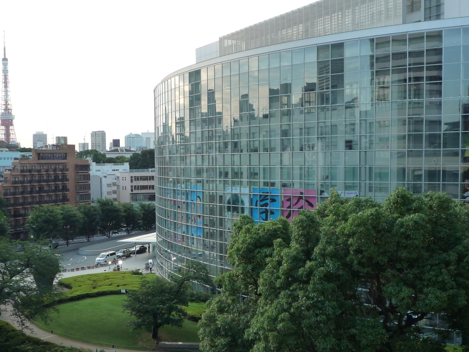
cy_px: 213
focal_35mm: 47
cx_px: 169
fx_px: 637
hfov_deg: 40.1
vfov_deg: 30.8
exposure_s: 1/125
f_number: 3.8
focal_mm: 6.3
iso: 160
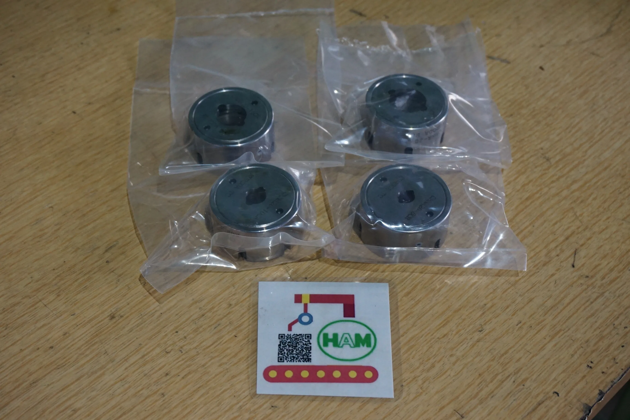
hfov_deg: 38.9
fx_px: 892
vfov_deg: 26.5
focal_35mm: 51
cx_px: 315
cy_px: 210
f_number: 6.3
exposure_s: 1/60
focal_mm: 34
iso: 1250
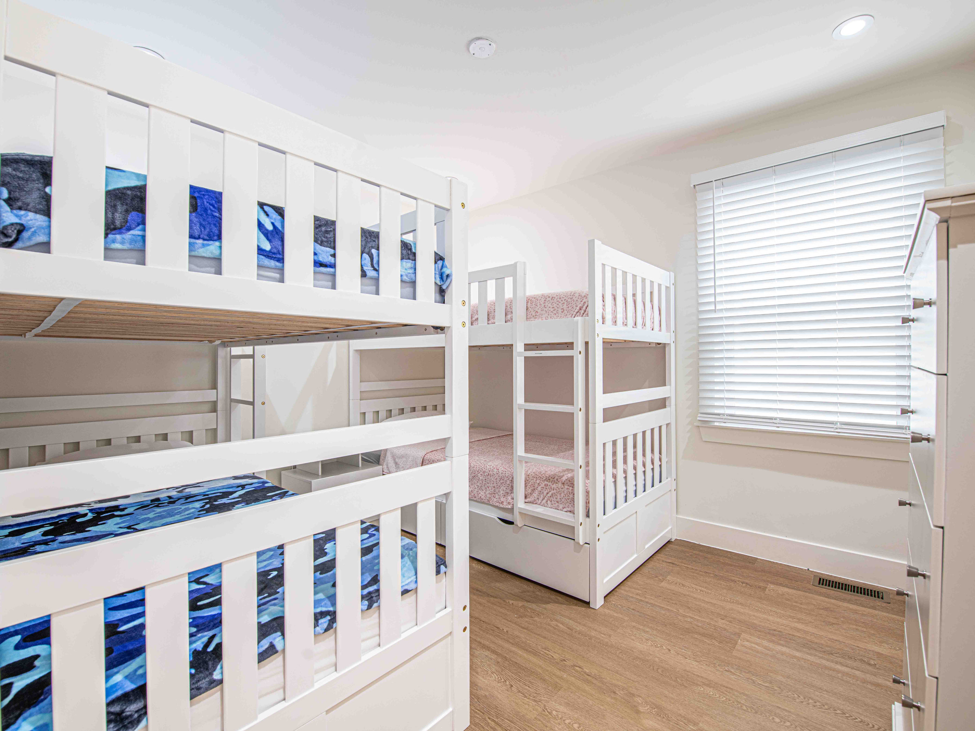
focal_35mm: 15
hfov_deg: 96.4
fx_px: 436
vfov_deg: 80.0
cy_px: 359
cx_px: 481
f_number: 7.1
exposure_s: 1/5
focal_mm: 14
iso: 125
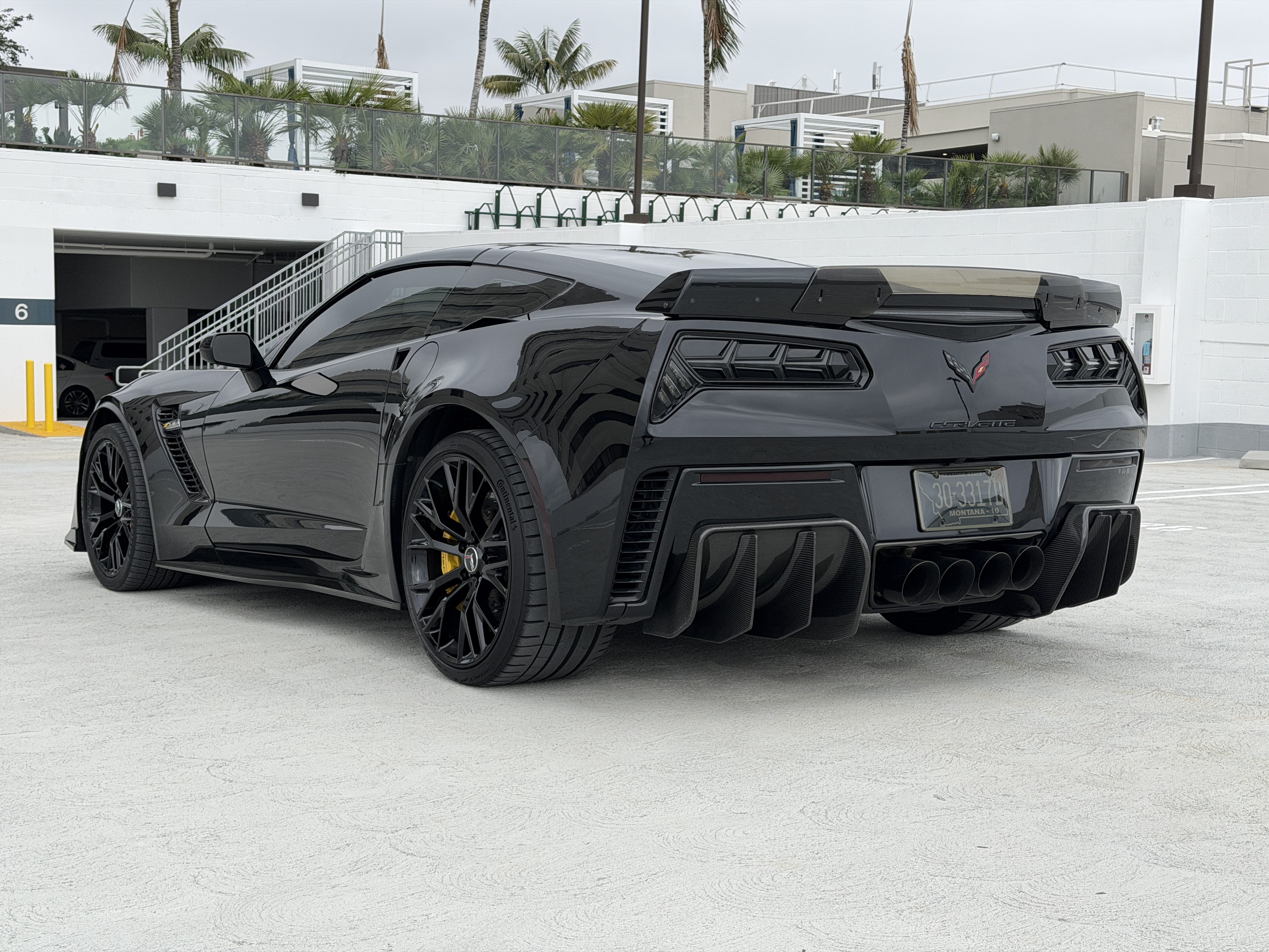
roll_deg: -0.8
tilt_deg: -5.8
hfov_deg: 39.7
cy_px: 476
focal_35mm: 48
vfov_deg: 30.3
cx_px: 634
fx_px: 1760
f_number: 1.78
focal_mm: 6.76
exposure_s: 1/1980
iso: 80
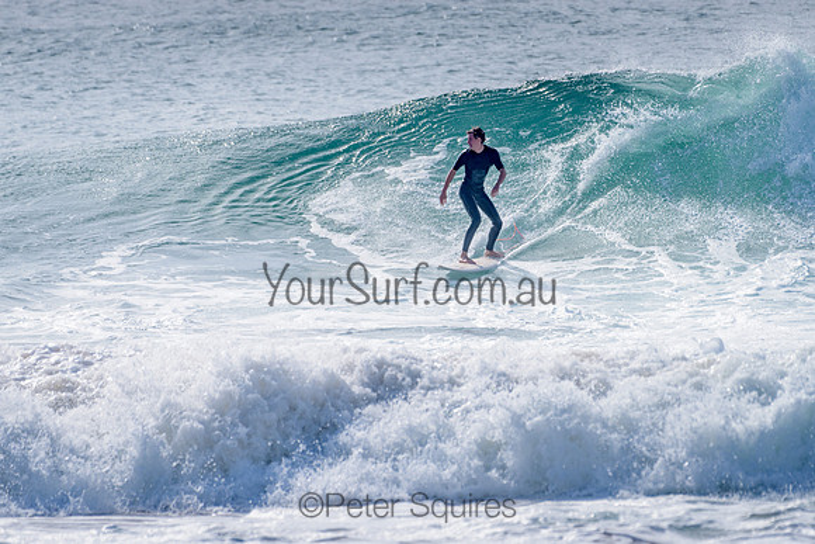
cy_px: 211
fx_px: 13861
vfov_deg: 2.2
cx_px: 426
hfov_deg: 3.4
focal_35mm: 612
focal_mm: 500
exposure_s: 1/2000
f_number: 5.6
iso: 80
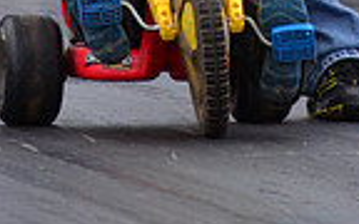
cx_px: 122
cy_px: -212
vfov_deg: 1.2
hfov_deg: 1.9
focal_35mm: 1104
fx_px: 10801
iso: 1000
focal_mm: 180
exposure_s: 1/2000
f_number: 6.3
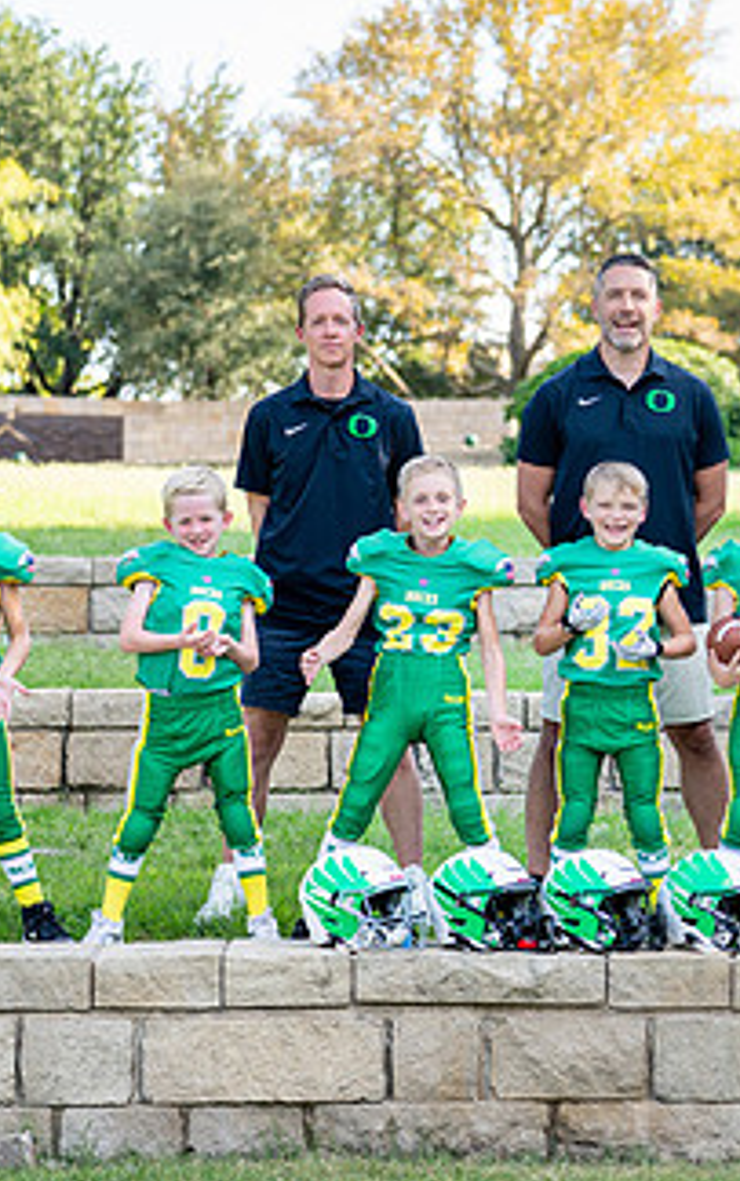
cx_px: 749
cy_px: 630
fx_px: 3769
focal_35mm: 117
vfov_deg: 17.8
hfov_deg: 11.1
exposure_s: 1/500
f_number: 2.2
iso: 125
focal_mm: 50
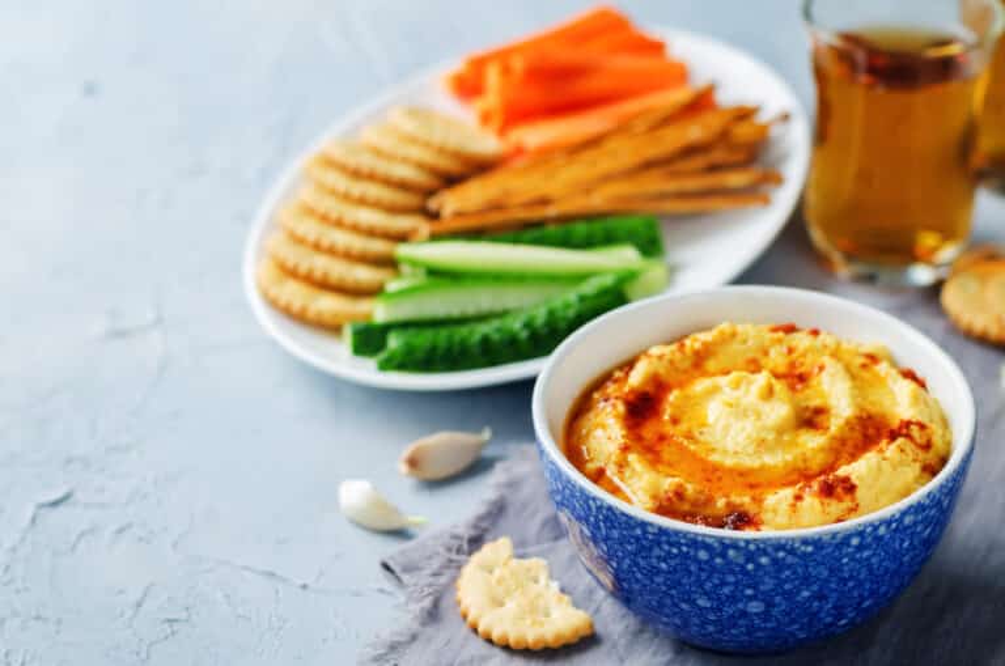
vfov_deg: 18.1
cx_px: 502
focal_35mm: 75
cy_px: 333
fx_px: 2090
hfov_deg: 27.0
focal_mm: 50
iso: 100
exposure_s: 1/125
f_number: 4
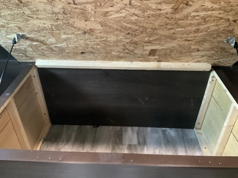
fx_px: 199
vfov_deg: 48.2
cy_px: 89
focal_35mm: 29
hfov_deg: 61.7
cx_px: 119
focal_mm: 3
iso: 500
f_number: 1.8
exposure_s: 1/30
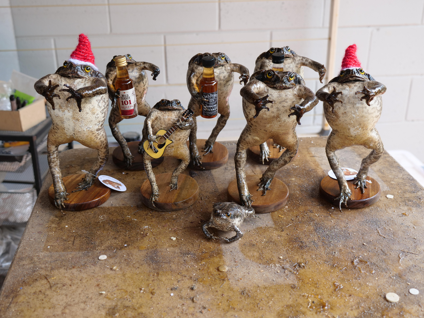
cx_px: 212
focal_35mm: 42
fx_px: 514
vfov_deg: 34.3
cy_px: 159
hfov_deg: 44.8
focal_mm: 21
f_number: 3.5
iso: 200
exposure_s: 1/200
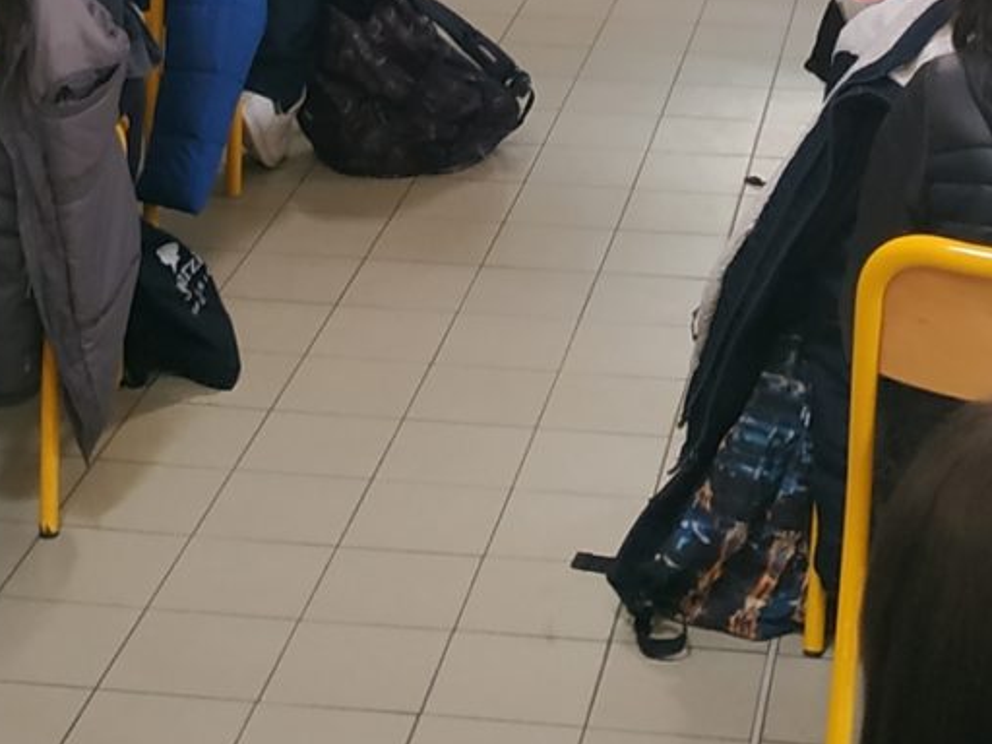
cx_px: 779
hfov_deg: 20.2
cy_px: -539
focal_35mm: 96
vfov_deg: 13.9
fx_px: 2751
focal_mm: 3.94
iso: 250
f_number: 1.9
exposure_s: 1/25
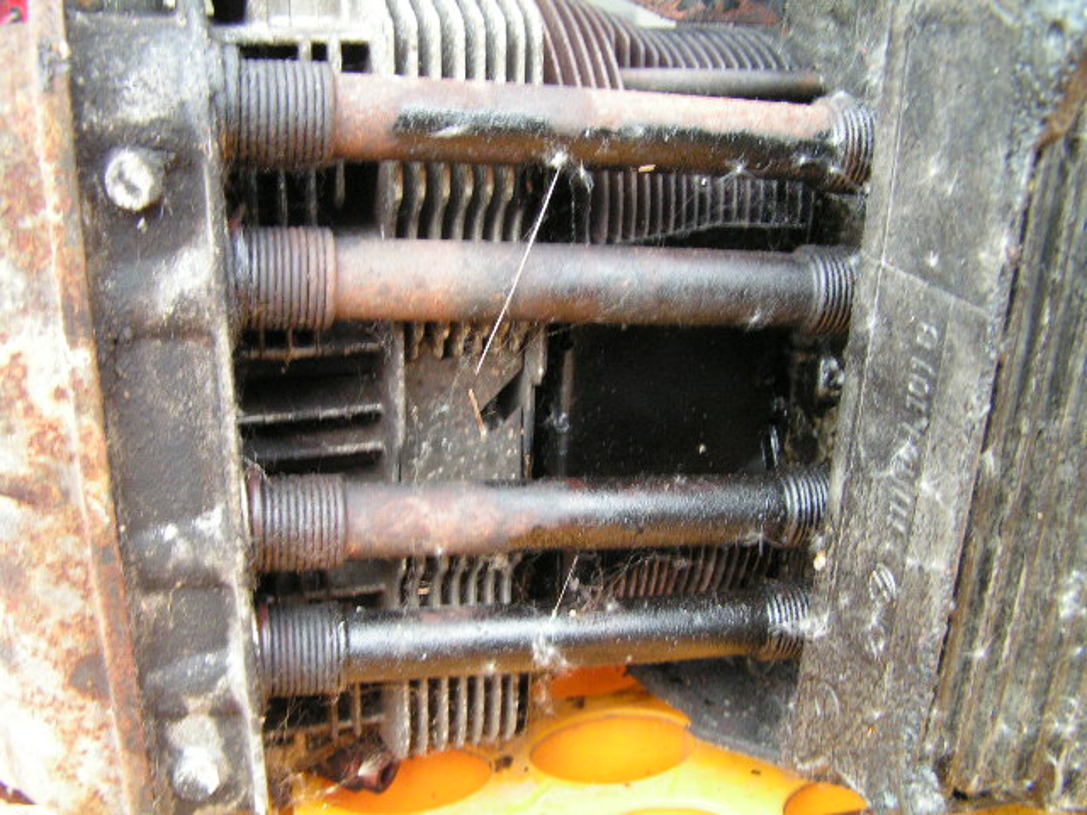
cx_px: 544
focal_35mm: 38
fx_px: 1193
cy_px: 408
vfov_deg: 37.7
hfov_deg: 49.0
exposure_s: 1/20
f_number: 2.8
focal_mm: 6.3
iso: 200
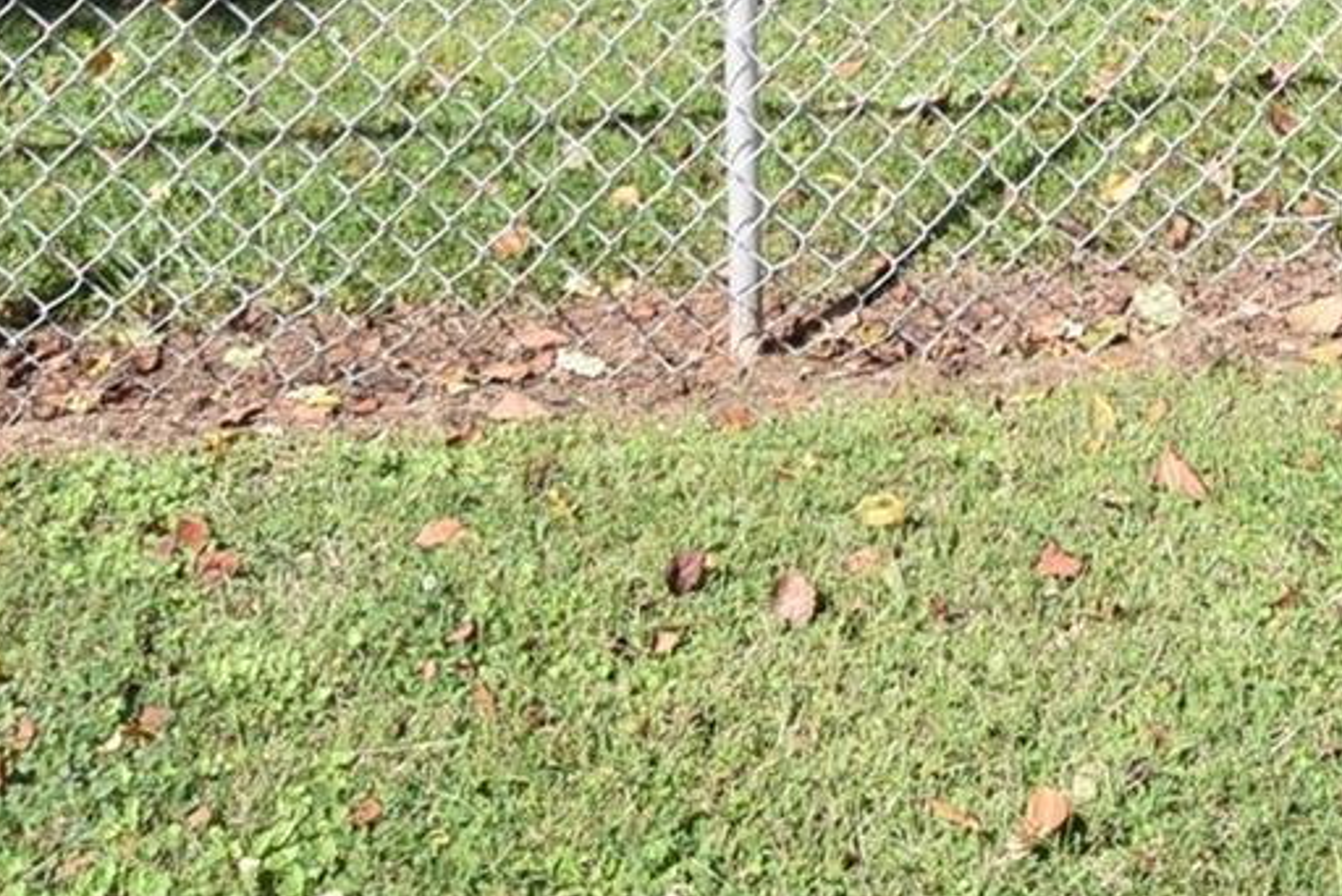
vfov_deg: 18.1
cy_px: -702
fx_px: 2238
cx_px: 1240
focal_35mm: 60
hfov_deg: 31.6
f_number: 6.3
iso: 100
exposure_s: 1/160
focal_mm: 10
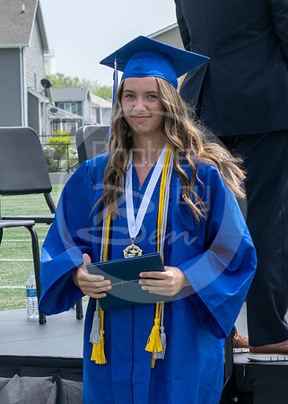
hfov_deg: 6.0
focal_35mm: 237
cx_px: -44
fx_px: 2715
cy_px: 114
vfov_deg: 8.5
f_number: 13
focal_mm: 70
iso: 200
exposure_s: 1/250
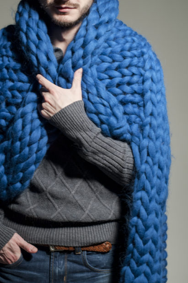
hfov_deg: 18.6
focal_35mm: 73
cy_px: 120
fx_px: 573
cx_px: 57
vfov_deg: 27.7
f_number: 2.5
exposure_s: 1/100
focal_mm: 50
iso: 400
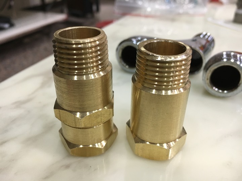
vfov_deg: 48.2
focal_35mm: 29
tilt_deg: -29.6
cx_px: 121
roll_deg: -0.3
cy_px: 90
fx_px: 203
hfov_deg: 61.7
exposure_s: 1/30
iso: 100
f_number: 2.2
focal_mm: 4.15
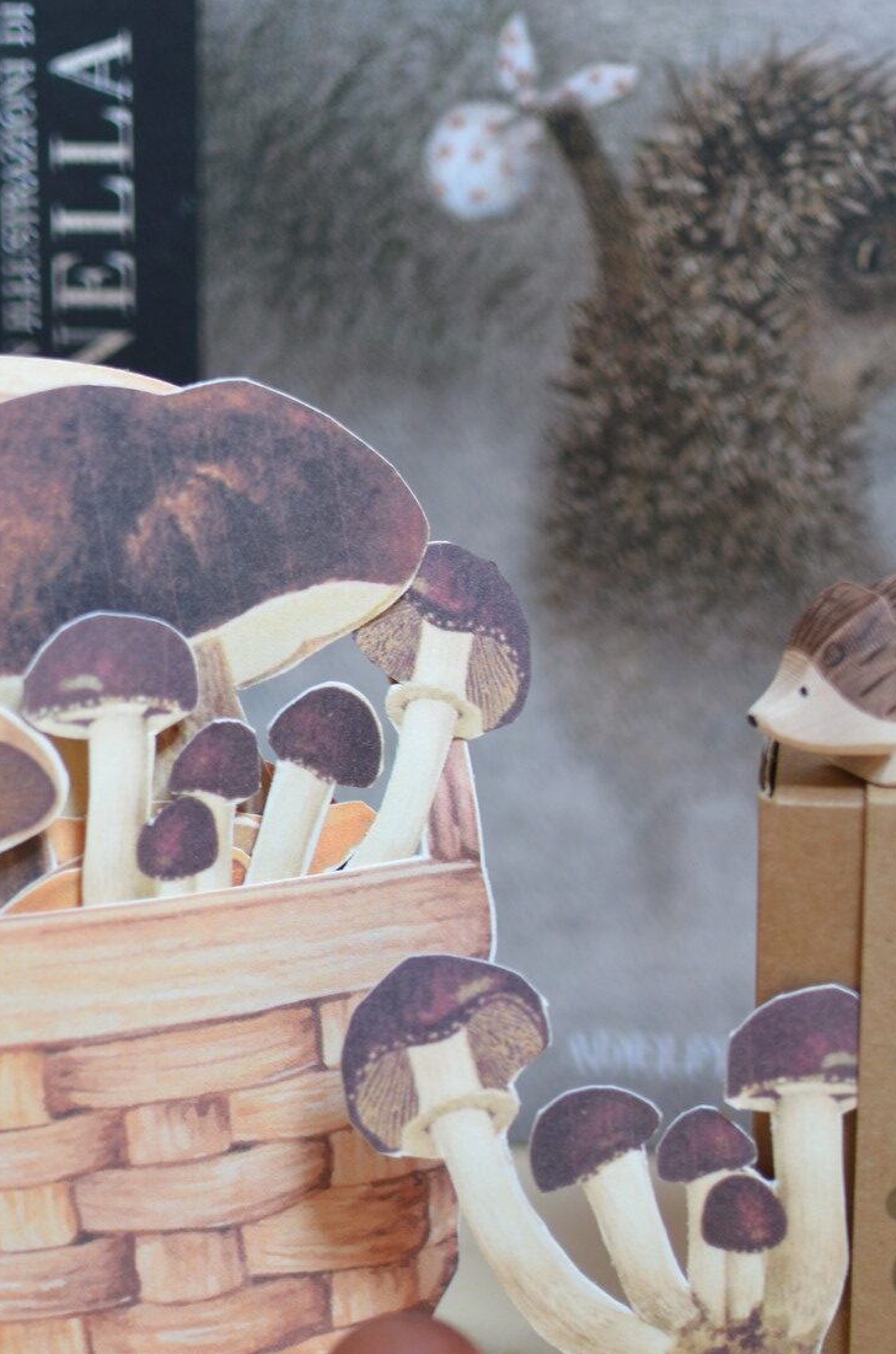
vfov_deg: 26.1
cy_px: 731
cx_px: 513
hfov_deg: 17.5
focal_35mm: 78
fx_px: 2916
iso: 400
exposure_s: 1/100
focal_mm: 35
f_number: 1.8
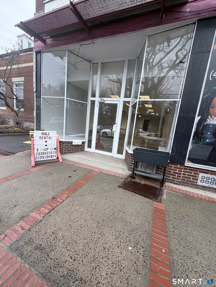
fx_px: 116
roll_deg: -6.7
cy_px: 144
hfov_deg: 85.7
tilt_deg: -8.9
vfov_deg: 102.1
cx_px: 108
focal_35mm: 14
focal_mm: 2.22
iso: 64
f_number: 2.2
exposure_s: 1/121
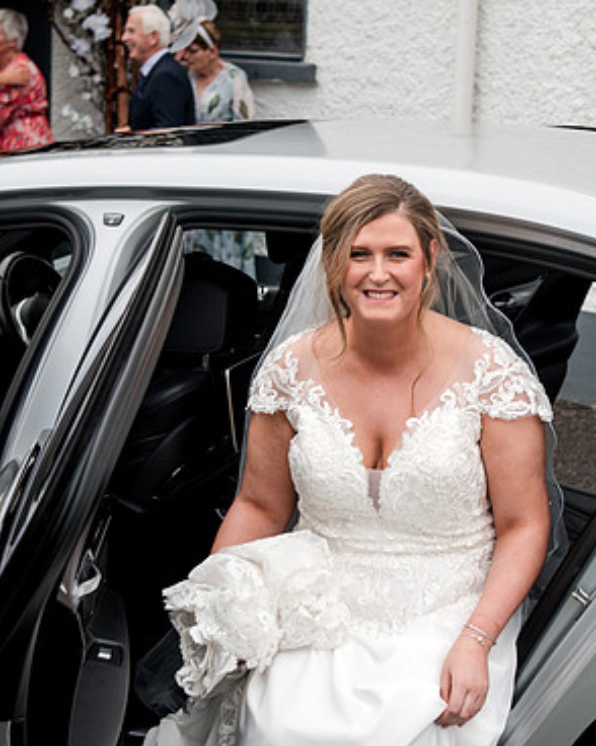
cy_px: 362
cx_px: 407
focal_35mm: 77
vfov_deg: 24.8
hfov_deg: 19.8
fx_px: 1699
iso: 100
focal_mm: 35
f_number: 3.2
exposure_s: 1/500
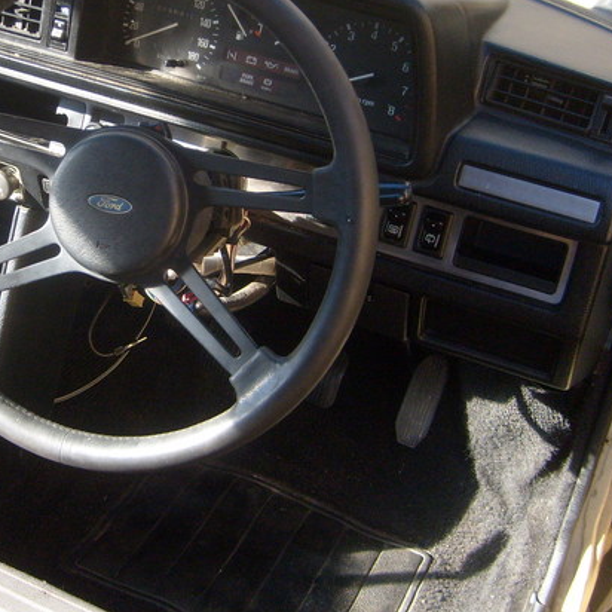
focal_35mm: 60
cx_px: 132
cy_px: 215
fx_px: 1200
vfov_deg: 28.5
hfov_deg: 28.1
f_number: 2.8
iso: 80
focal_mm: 5.8
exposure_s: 1/180
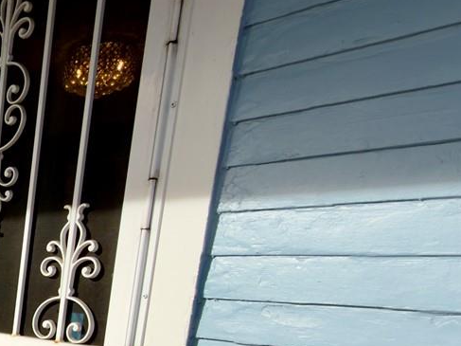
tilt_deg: -10.0
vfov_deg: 28.6
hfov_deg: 28.8
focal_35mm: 46
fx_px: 612
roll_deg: -2.2
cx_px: -208
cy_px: 381
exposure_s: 1/787
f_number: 2.2
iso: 16
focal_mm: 2.22
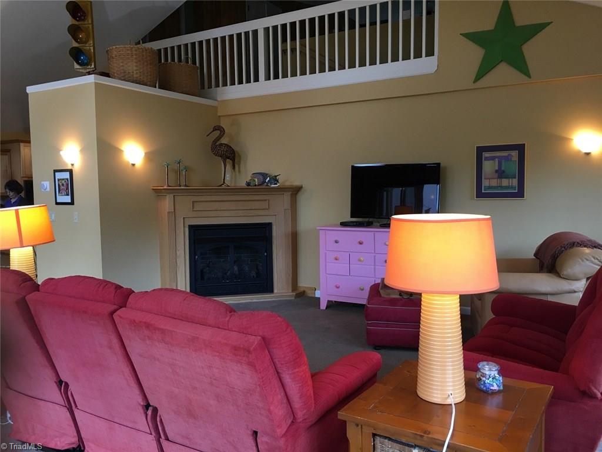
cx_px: 301
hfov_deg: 61.7
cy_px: 226
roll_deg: +0.2
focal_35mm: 29
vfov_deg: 48.2
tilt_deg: -3.4
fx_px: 504
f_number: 2.2
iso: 100
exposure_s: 1/30
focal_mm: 4.15
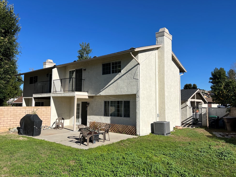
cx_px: 116
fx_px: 184
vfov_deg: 51.4
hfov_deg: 65.3
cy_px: 89
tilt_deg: +4.0
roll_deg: +0.1
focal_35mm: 27
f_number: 1.5
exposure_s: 1/6993
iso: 50
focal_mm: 5.7
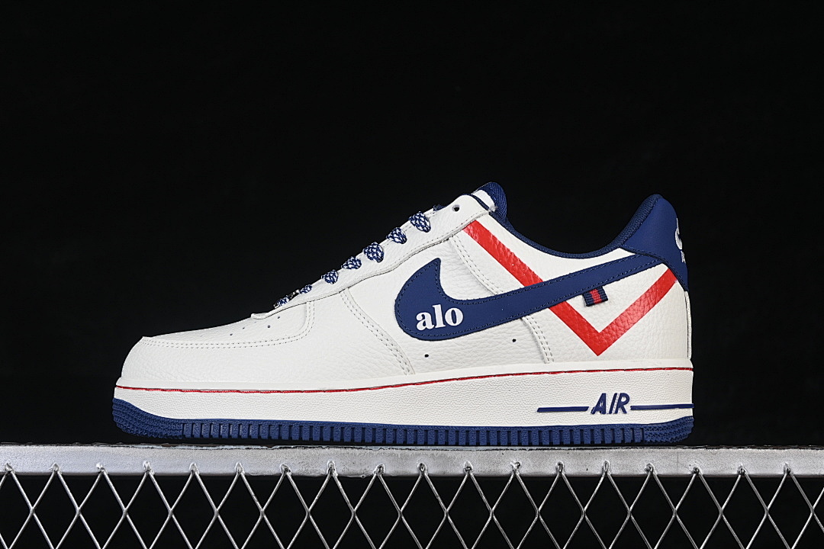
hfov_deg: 27.0
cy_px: 274
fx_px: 1717
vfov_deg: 18.2
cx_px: 412
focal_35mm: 75
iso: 160
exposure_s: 1/80
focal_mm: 50
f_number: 8
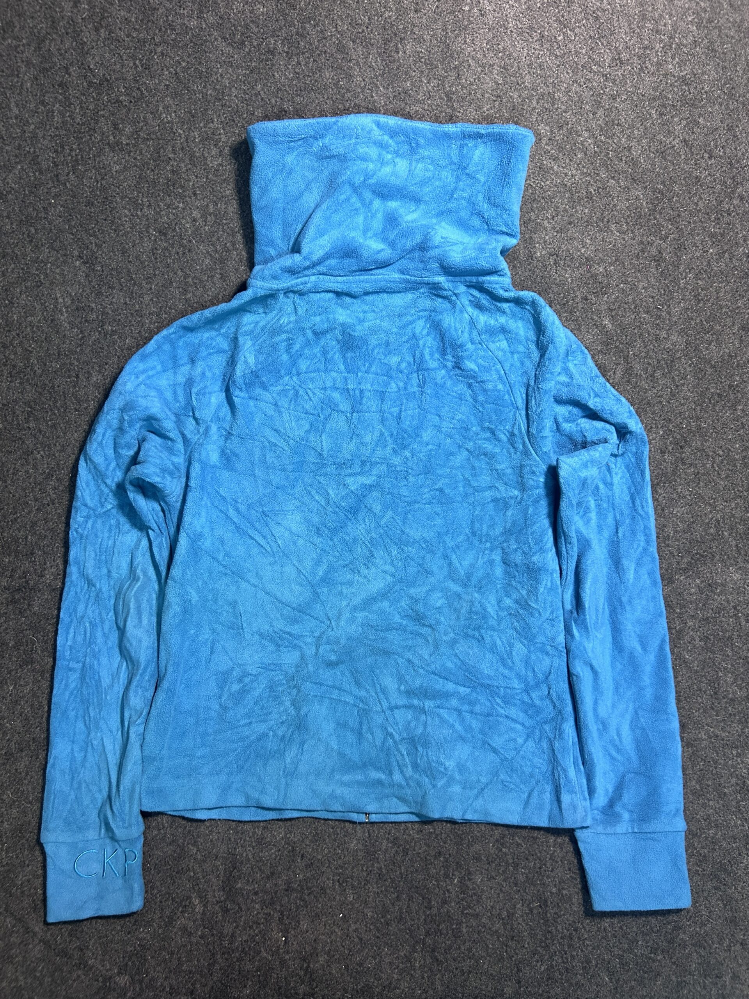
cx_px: 374
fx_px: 750
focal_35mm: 26
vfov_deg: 67.3
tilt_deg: -72.8
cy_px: 500
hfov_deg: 53.1
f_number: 1.5
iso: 250
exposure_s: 1/50
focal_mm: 5.7
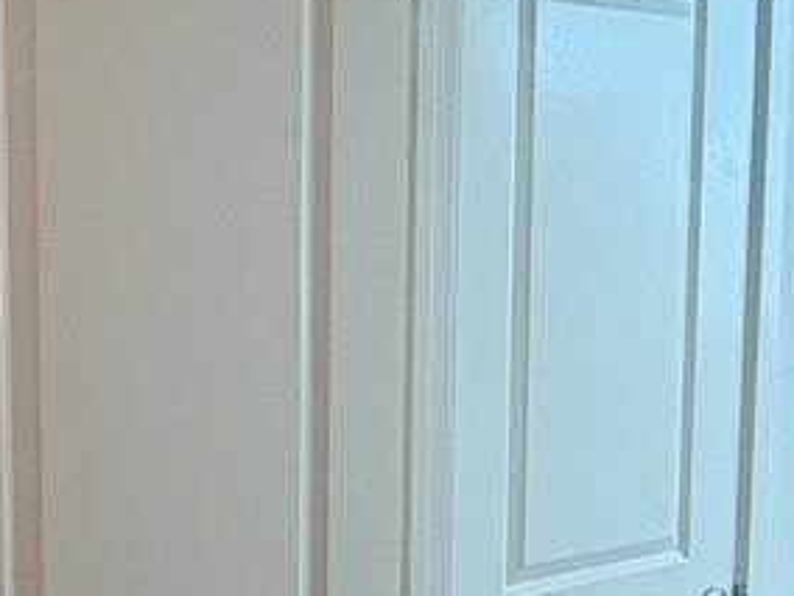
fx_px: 1812
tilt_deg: -7.5
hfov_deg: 24.7
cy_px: 428
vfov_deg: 18.6
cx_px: 461
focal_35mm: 79
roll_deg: +0.0
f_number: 2.2
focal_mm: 2.22
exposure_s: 1/120
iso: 125
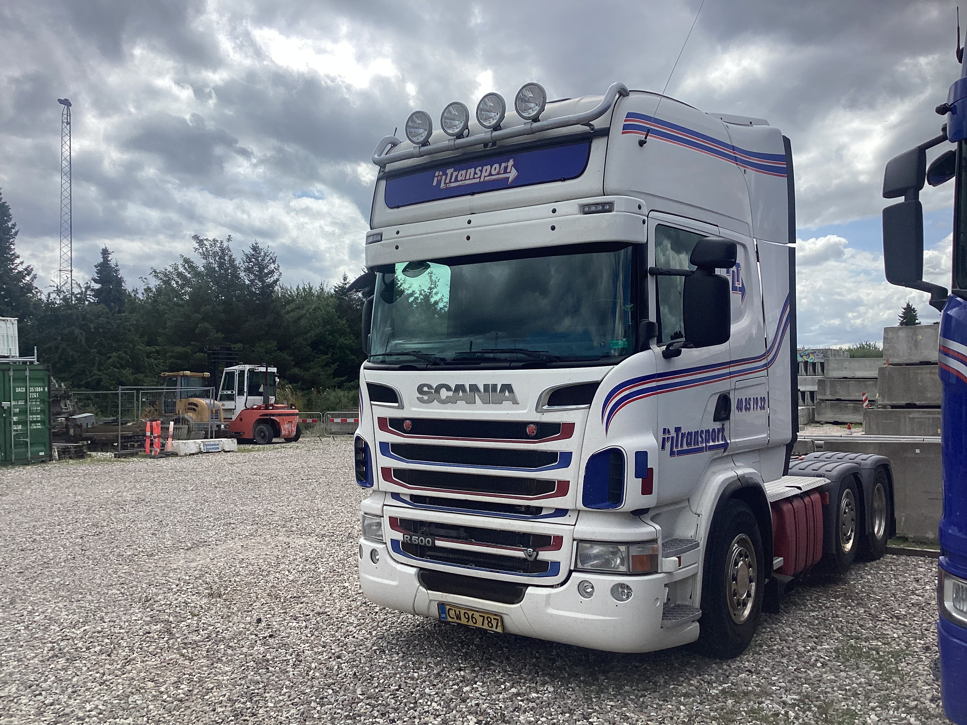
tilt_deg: +1.4
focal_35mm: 31
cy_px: 362
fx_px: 866
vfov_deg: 45.4
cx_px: 484
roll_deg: +0.3
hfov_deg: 58.4
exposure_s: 1/1894
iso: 25
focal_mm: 3.3
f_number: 2.4
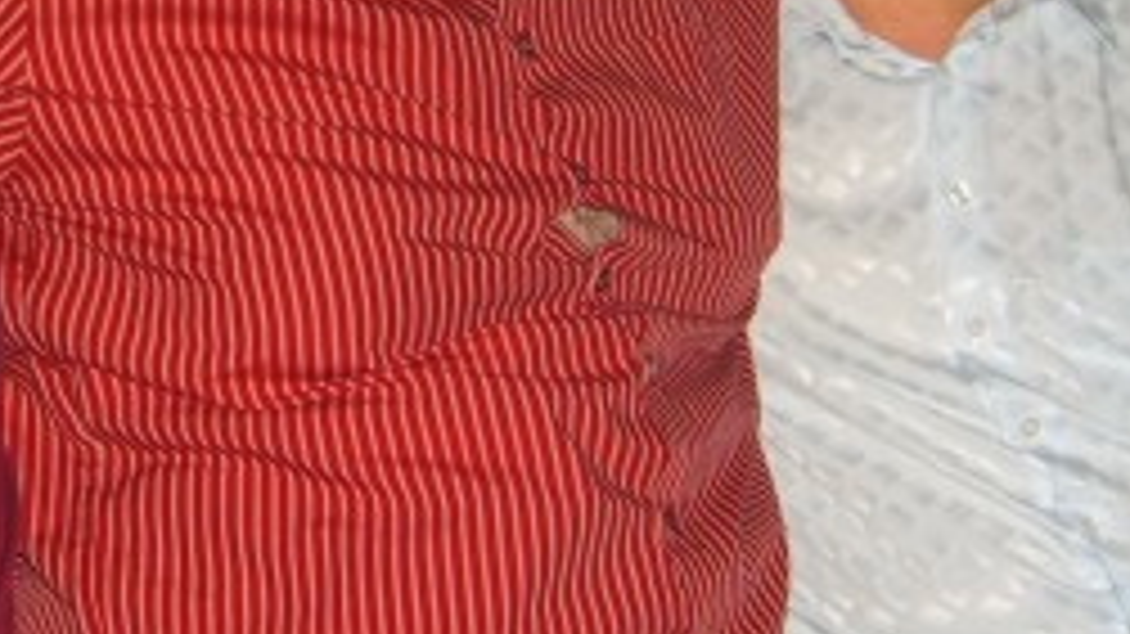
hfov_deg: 21.5
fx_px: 2965
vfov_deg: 12.1
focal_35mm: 99
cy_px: 18
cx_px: 342
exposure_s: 1/60
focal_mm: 7.9
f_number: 2.8
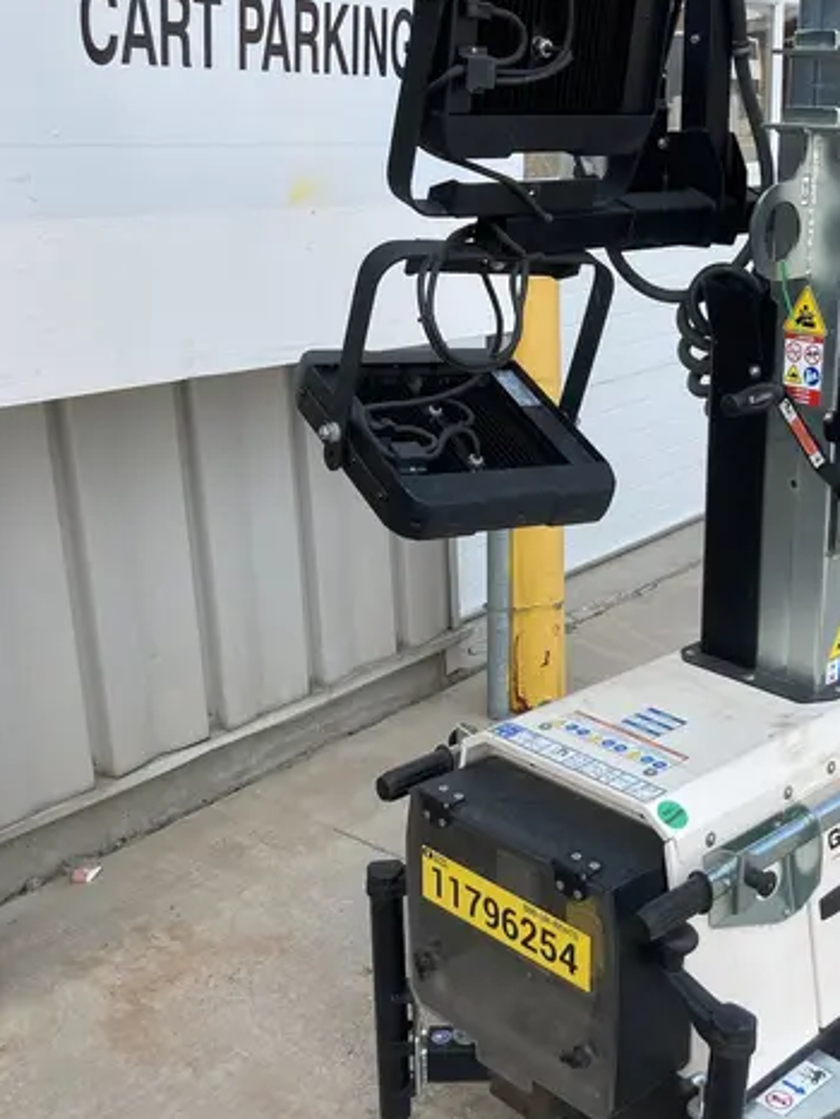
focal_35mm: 44
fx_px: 1422
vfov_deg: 42.9
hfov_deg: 32.3
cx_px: 619
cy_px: 585
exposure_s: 1/725
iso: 20
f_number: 1.8
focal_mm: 3.99
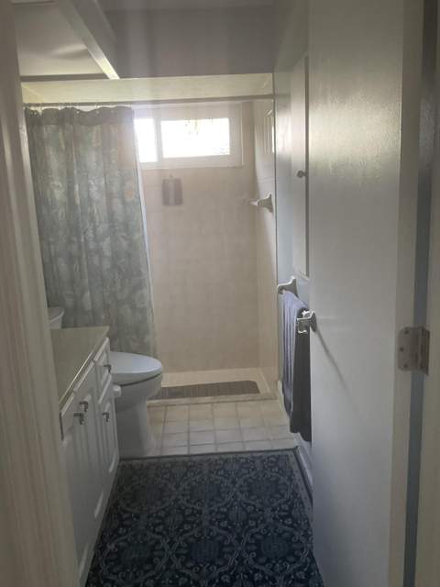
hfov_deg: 48.2
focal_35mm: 29
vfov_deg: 61.7
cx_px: 220
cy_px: 294
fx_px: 491
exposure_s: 1/60
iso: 125
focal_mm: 3
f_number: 1.8
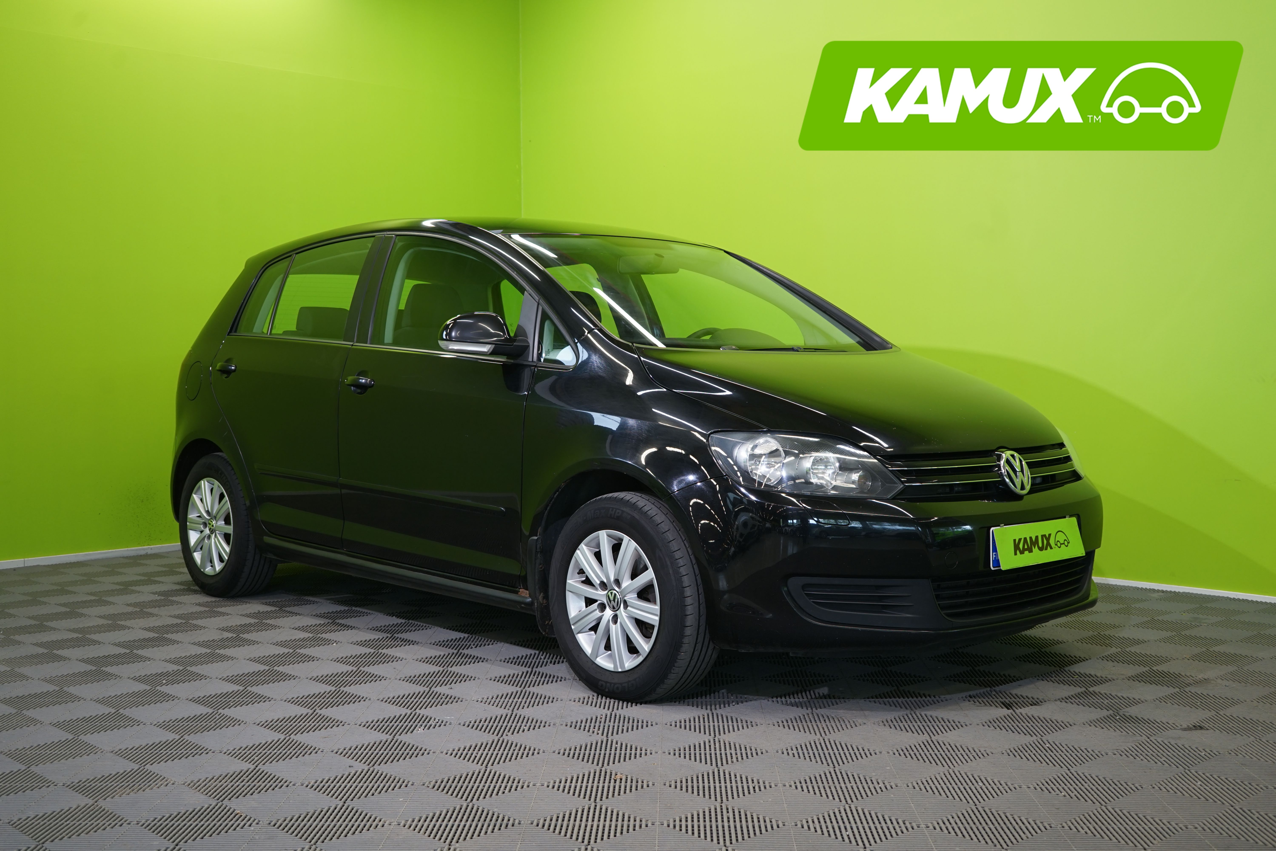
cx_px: 638
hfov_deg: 49.6
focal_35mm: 39
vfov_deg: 34.2
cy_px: 426
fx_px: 1382
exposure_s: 1/30
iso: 400
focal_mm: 39
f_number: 5.6
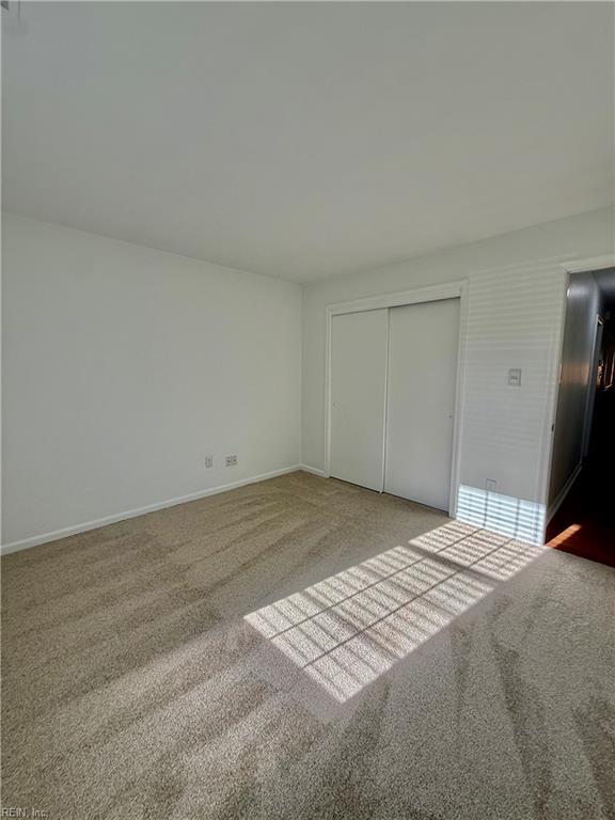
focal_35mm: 14
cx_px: 308
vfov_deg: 102.1
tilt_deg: -6.3
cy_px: 410
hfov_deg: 85.7
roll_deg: -2.7
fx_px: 332
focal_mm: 2.22
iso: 64
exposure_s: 1/289
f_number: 2.2
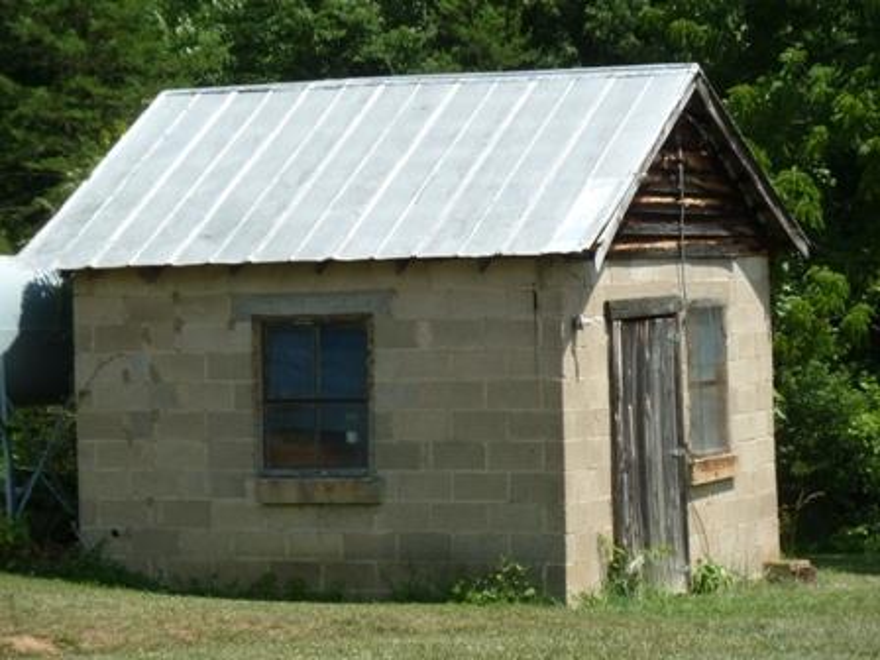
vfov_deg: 10.1
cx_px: 440
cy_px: 330
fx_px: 3737
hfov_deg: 13.4
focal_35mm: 147
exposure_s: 1/500
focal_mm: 24.1
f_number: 4.5
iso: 125
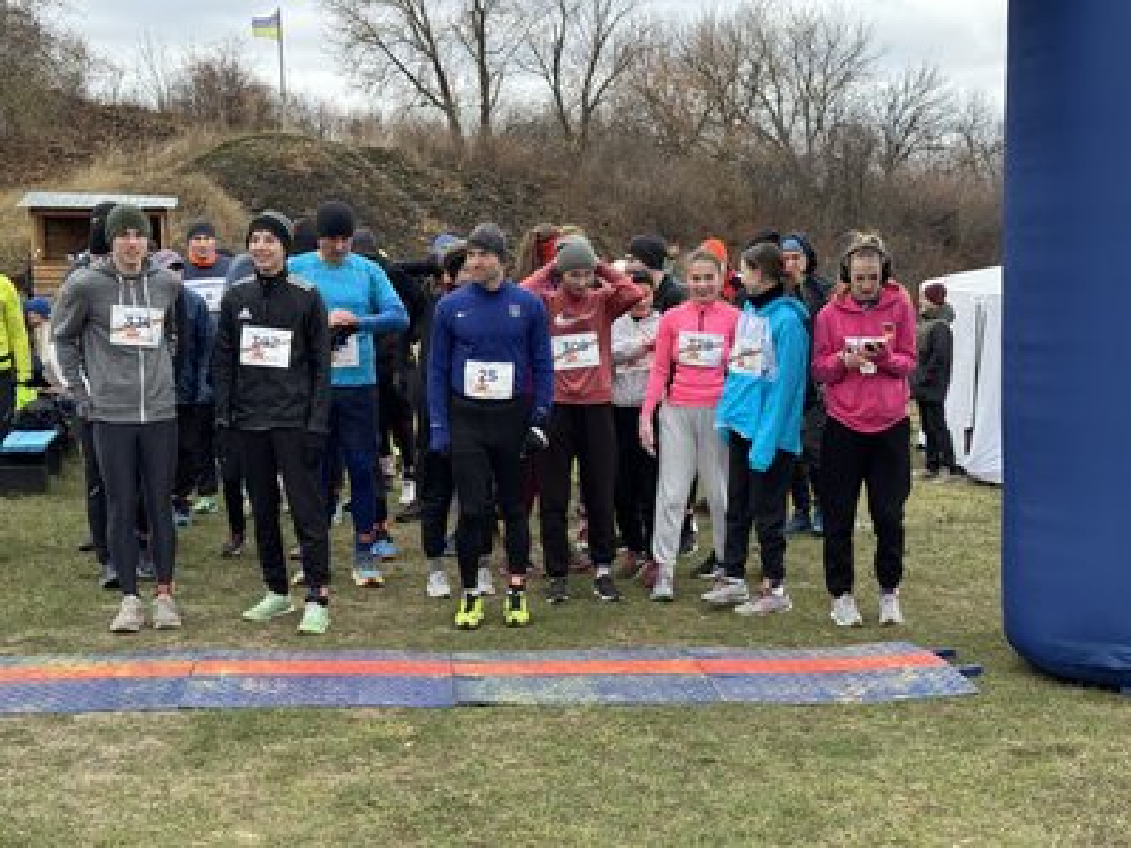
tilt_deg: -5.9
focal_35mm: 48
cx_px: 566
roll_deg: +1.7
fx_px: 1568
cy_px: 424
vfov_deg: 30.3
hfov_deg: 39.7
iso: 64
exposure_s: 1/272
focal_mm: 6.76
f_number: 1.78
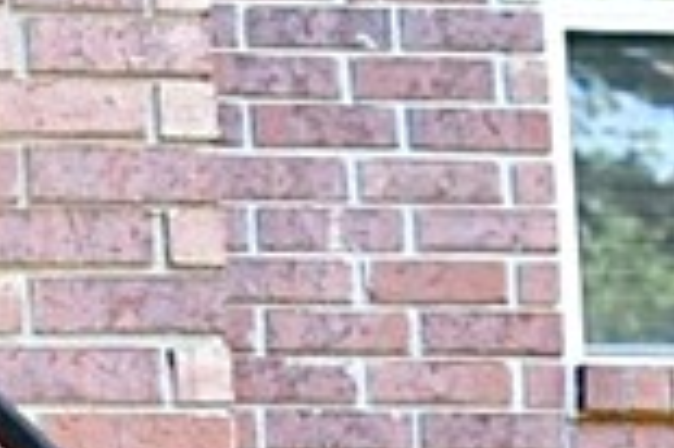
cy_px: 696
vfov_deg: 7.1
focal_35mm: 189
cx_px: -891
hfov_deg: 9.7
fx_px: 3535
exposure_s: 1/250
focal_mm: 18
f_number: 3.5
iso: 800
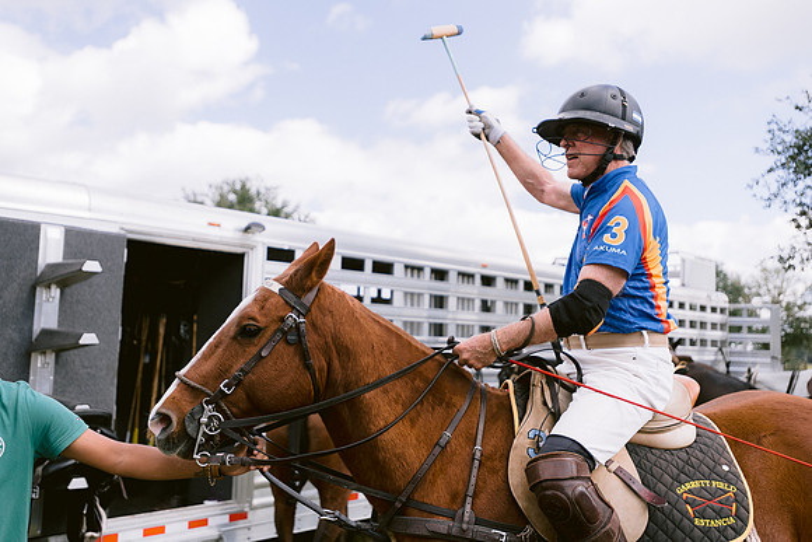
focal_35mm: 35
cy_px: 271
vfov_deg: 37.9
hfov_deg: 54.4
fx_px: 790
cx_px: 406
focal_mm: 35
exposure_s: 1/2500
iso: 200
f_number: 2.8
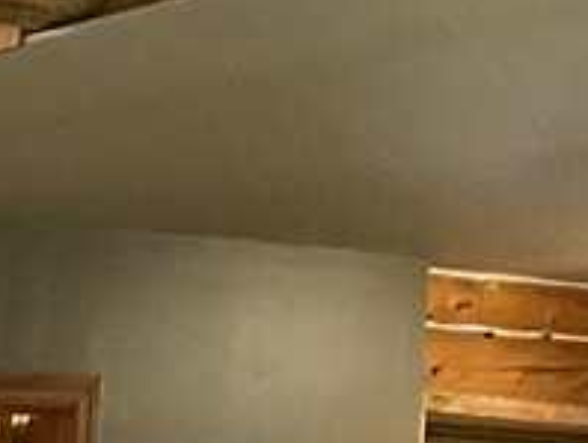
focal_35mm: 168
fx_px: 2857
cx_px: -1250
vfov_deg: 8.2
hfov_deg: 9.1
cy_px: 1038
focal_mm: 4.25
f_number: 1.8
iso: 500
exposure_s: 1/40
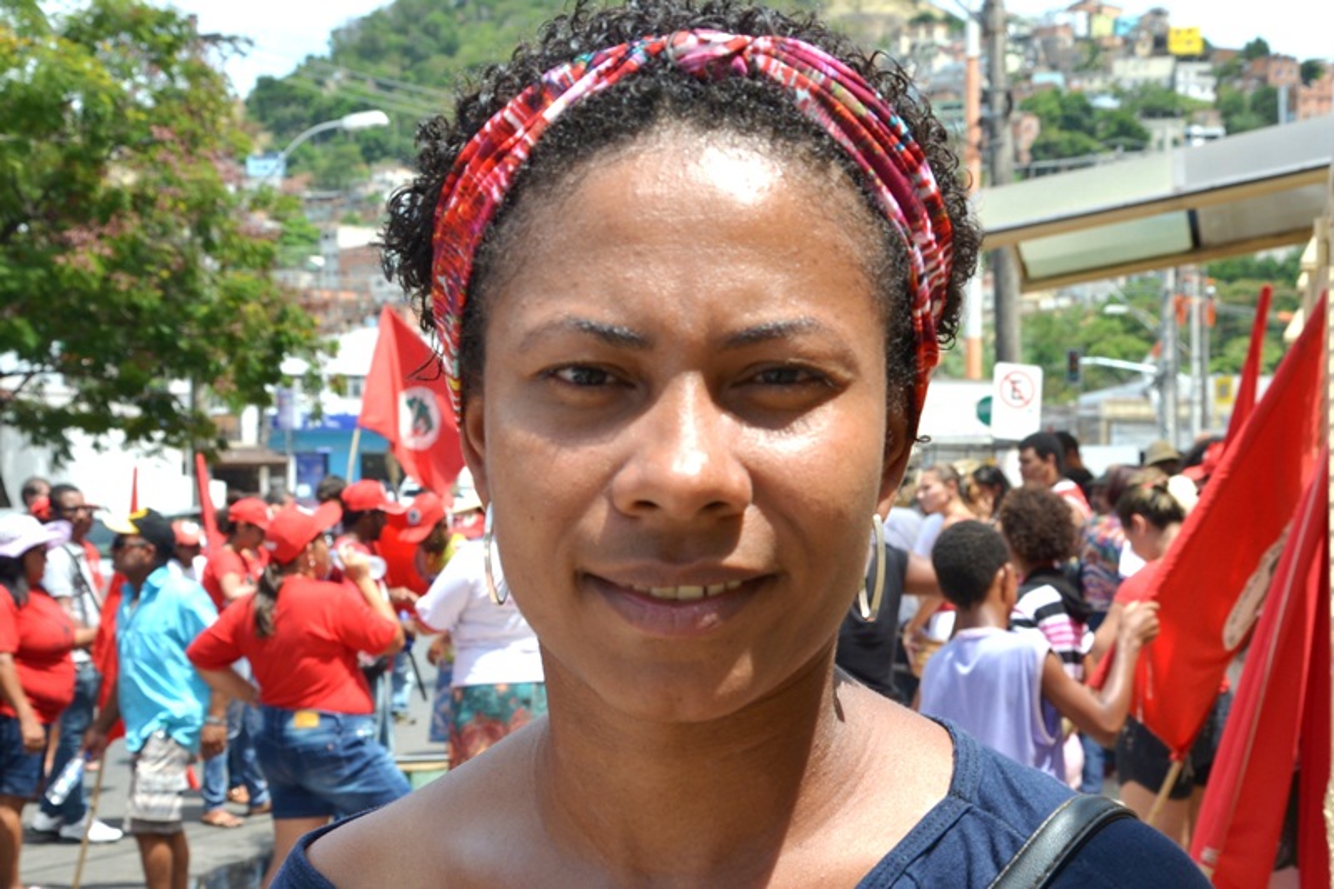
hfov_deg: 43.6
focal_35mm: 45
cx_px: 667
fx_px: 1667
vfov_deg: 29.9
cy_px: 444
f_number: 8
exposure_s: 1/250
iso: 140
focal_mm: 30
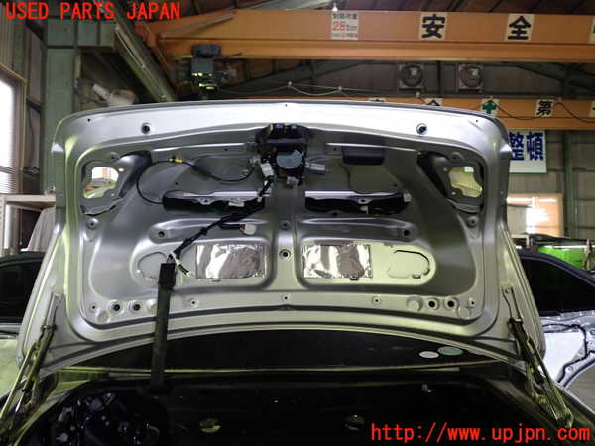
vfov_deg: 46.8
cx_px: 298
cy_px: 223
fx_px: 516
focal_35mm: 30
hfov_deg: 60.0
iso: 200
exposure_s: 1/30
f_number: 2.3
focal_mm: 5.4
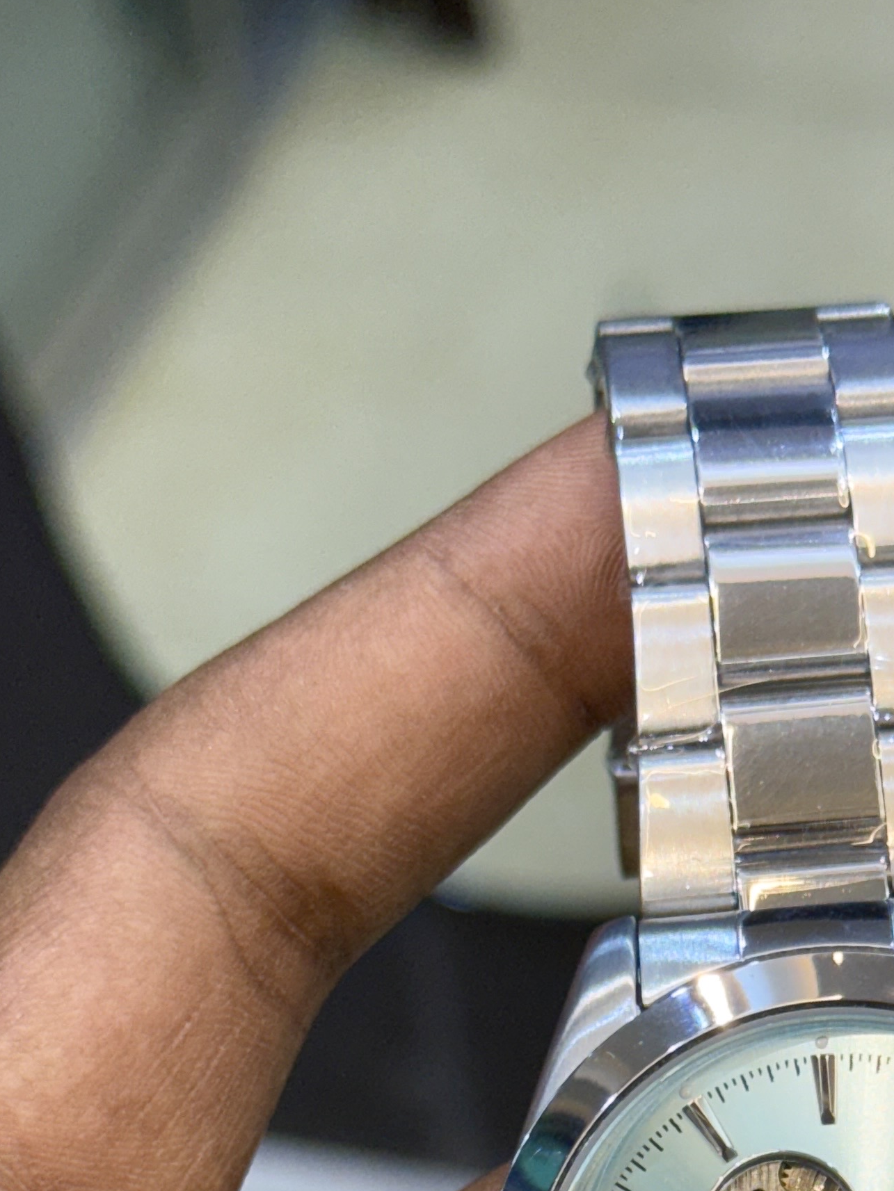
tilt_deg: -46.6
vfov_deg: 16.8
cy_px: 1349
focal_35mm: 113
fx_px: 3891
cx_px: 826
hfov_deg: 13.0
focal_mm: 6.76
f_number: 1.78
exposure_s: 1/100
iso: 100
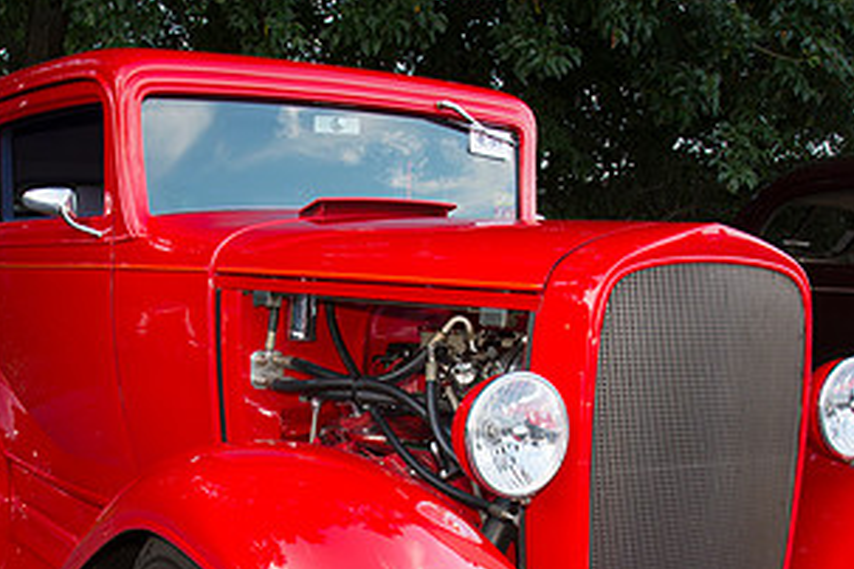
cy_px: 480
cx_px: 349
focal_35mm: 46
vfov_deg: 28.4
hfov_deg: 42.6
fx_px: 1091
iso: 400
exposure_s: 1/13
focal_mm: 24
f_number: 11
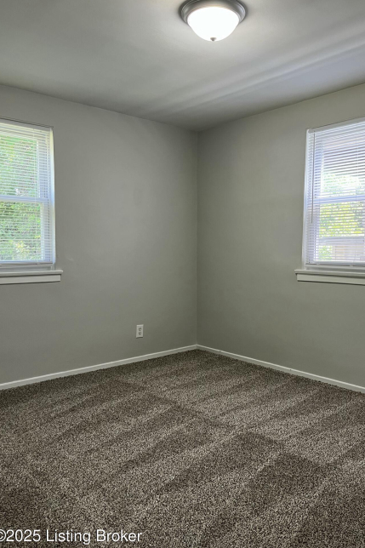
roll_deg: +0.6
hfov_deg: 46.3
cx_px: 205
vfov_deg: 65.5
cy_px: 278
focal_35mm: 28
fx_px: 426
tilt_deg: -4.7
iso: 100
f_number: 1.6
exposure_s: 1/60
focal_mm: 5.1
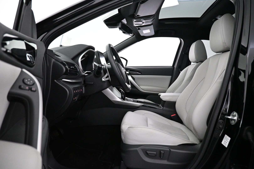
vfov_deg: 53.1
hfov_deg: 73.7
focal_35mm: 24
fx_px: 169
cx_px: 127
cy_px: 84
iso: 4000
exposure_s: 1/80
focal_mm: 16
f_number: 3.5
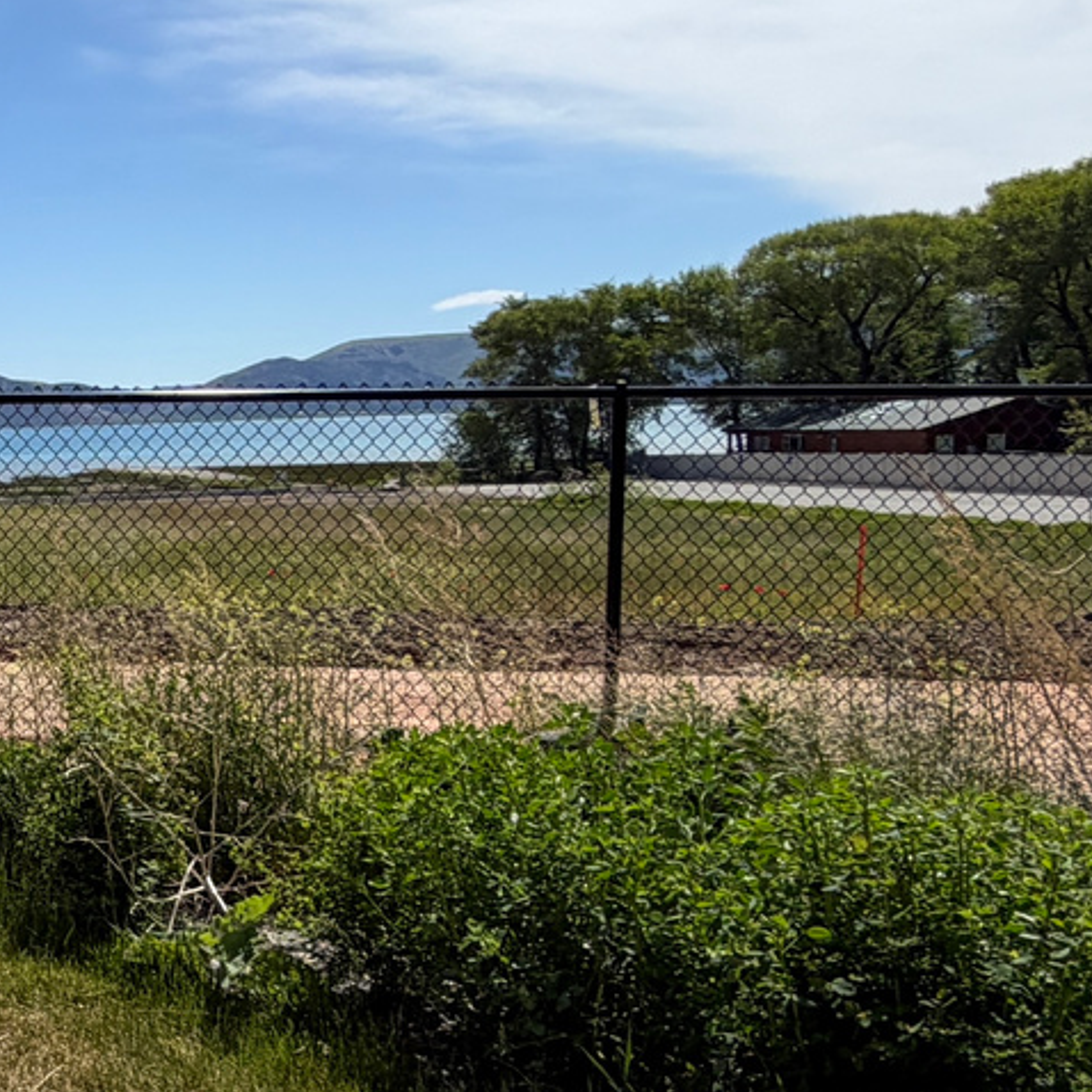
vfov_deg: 32.2
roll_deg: +2.6
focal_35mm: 53
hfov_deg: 24.8
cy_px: 615
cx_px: -541
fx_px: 1892
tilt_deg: -5.7
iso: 20
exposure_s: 1/1259
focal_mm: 2.22
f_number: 2.2
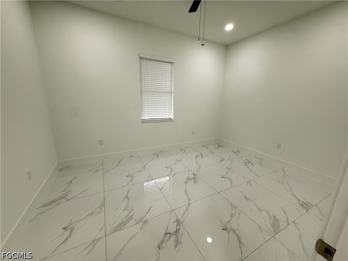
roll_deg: -1.0
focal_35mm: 14
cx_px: 174
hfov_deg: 102.1
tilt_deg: -12.4
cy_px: 130
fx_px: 141
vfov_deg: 85.7
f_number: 2.2
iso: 250
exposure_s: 1/120
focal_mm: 2.22
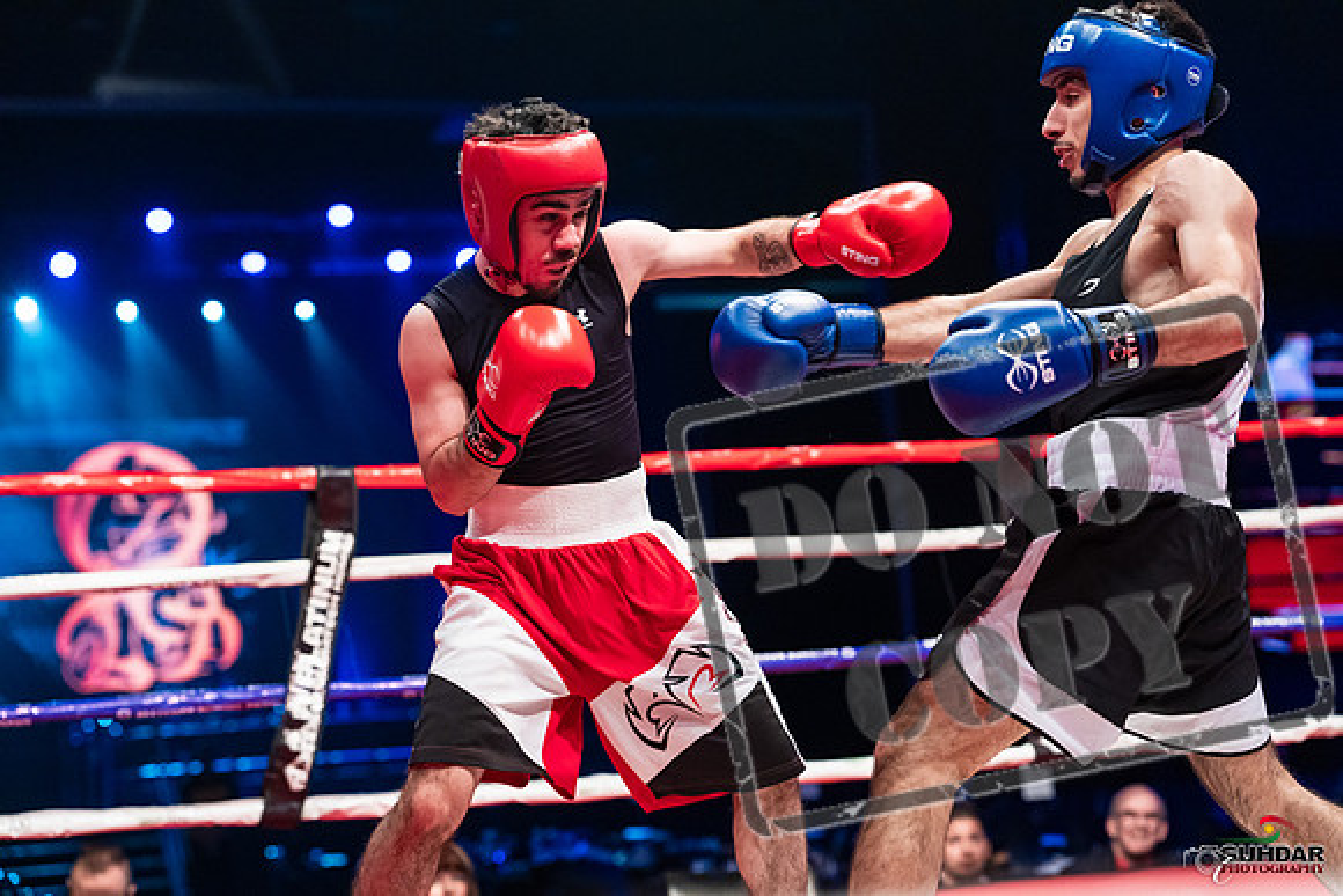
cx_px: 672
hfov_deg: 30.1
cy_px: 448
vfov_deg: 20.3
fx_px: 2500
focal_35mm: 67
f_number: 2.8
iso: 4000
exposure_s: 1/1000
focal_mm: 67
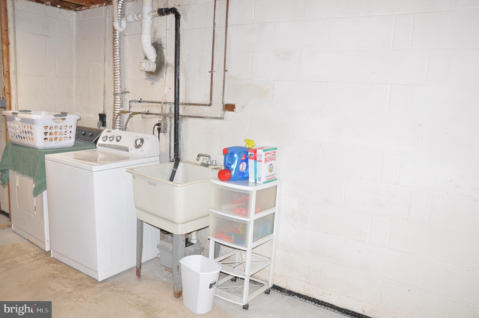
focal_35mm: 27
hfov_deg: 67.4
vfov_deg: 47.8
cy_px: 159
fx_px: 359
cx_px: 240
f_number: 5.6
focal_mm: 18
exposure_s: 1/15
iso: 200
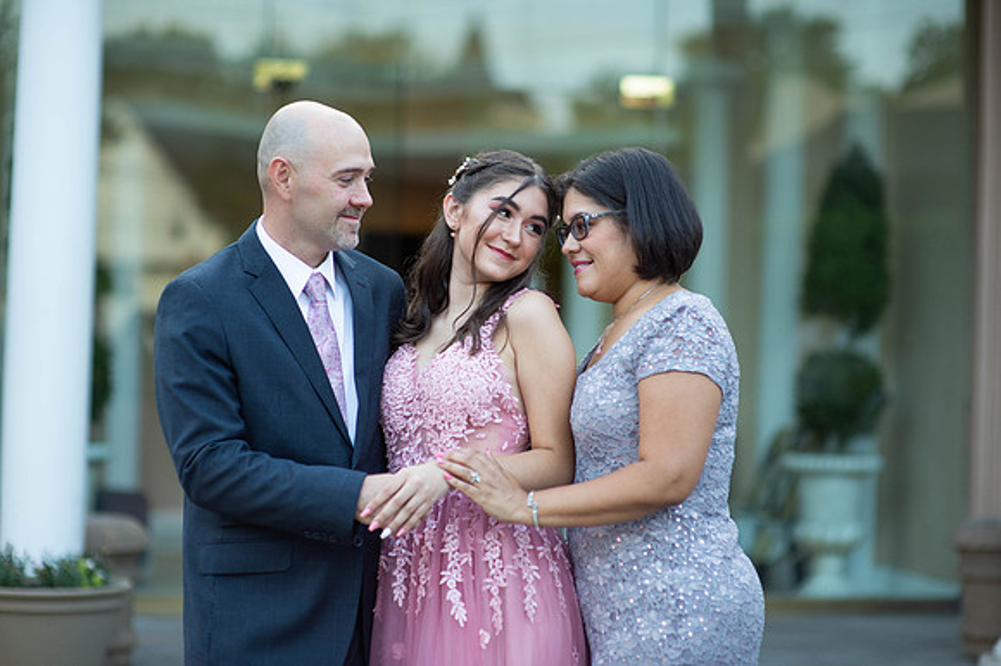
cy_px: 333
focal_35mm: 85
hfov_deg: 23.9
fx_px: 2362
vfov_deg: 16.1
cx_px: 500
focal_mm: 85
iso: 250
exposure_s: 1/500
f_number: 2
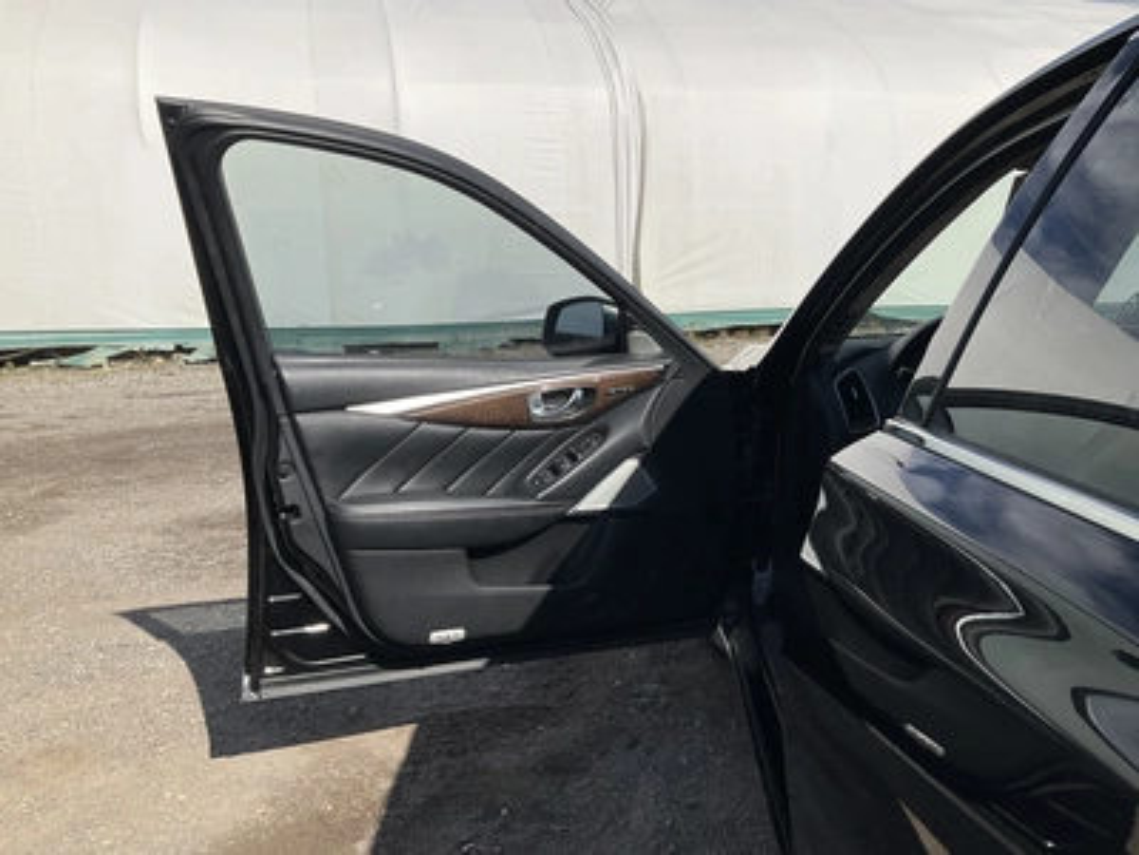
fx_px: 954
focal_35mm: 29
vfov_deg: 48.2
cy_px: 428
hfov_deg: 61.7
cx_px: 570
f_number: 1.8
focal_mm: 3
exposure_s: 1/3125
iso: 25
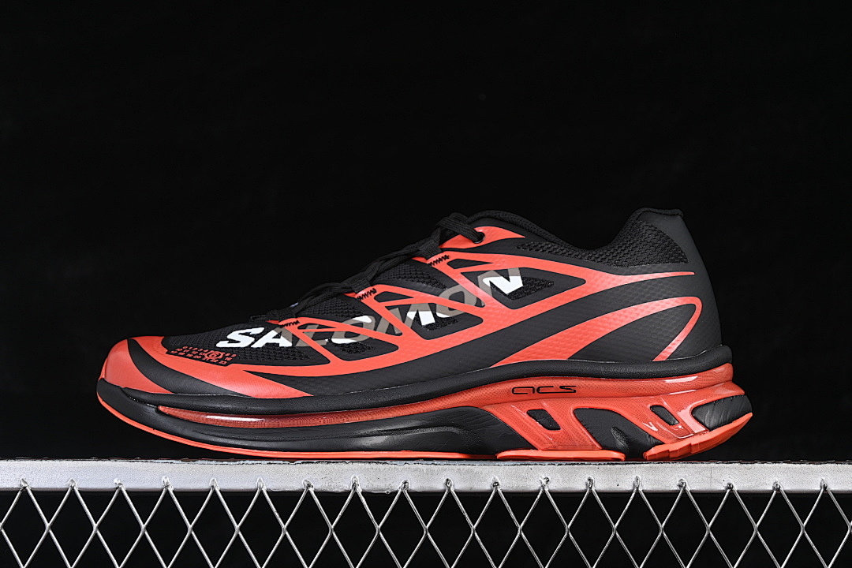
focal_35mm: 75
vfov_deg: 18.2
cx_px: 426
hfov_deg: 27.0
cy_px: 284
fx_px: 1775
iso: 160
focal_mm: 50
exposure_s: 1/60
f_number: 6.3
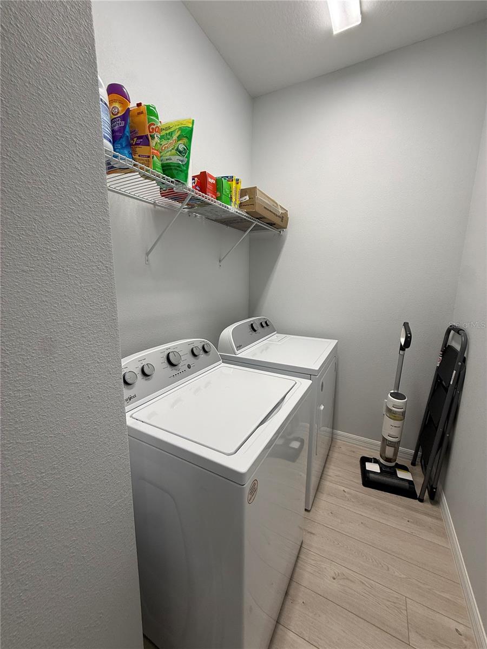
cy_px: 324
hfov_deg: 85.7
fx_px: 263
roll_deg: -0.6
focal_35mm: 14
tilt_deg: -8.6
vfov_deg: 102.1
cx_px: 244
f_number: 2.2
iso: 50
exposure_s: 1/122
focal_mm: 2.22
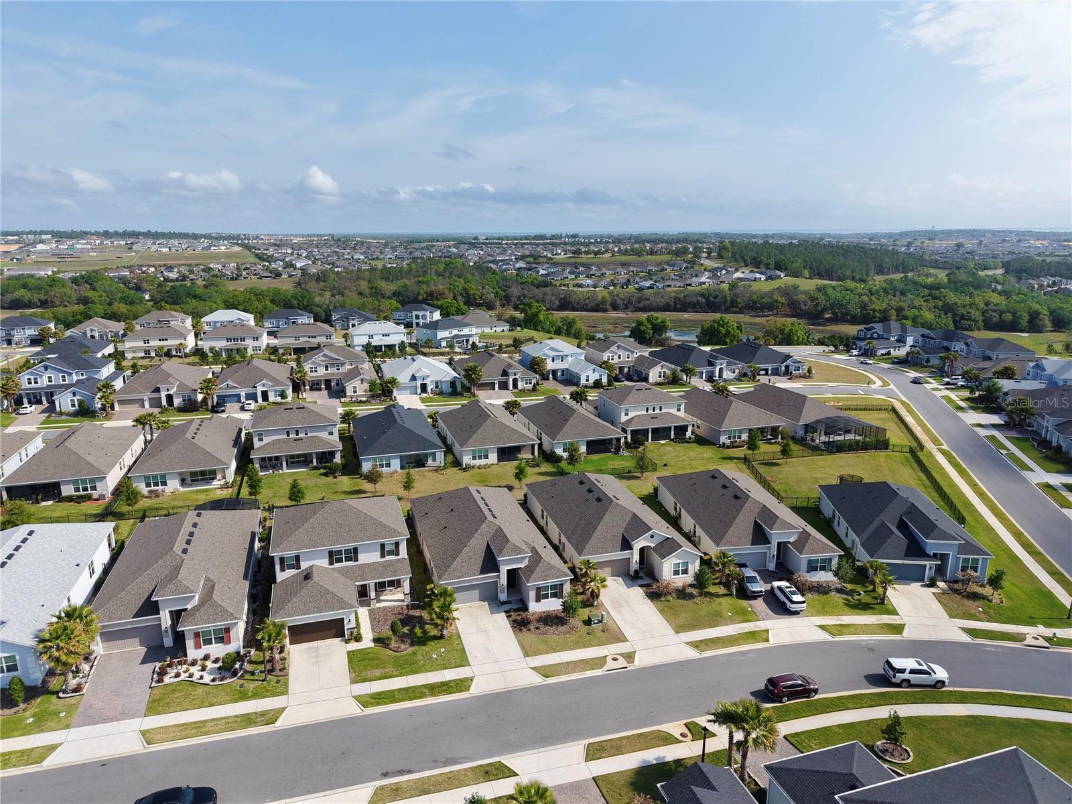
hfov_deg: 71.6
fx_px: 743
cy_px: 402
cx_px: 536
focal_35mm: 24
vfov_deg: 56.8
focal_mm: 8.67
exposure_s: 1/5000
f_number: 1.8
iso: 160
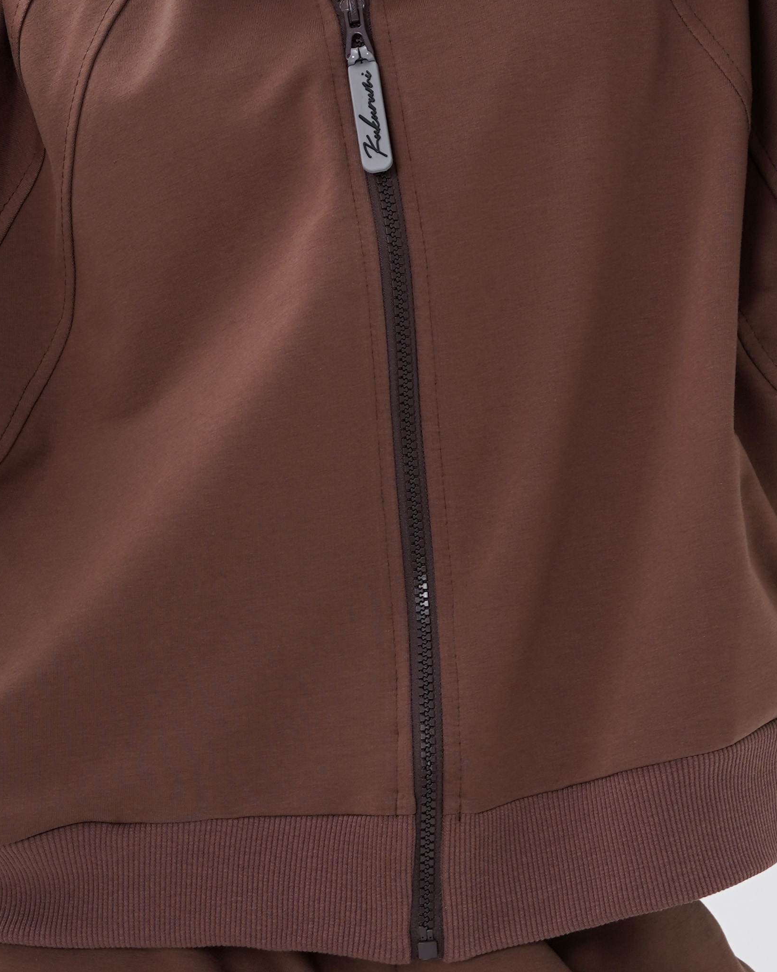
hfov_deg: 11.2
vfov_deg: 13.9
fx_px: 3967
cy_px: 213
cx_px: 315
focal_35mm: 138
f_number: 9
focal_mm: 50
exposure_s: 1/160
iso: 100
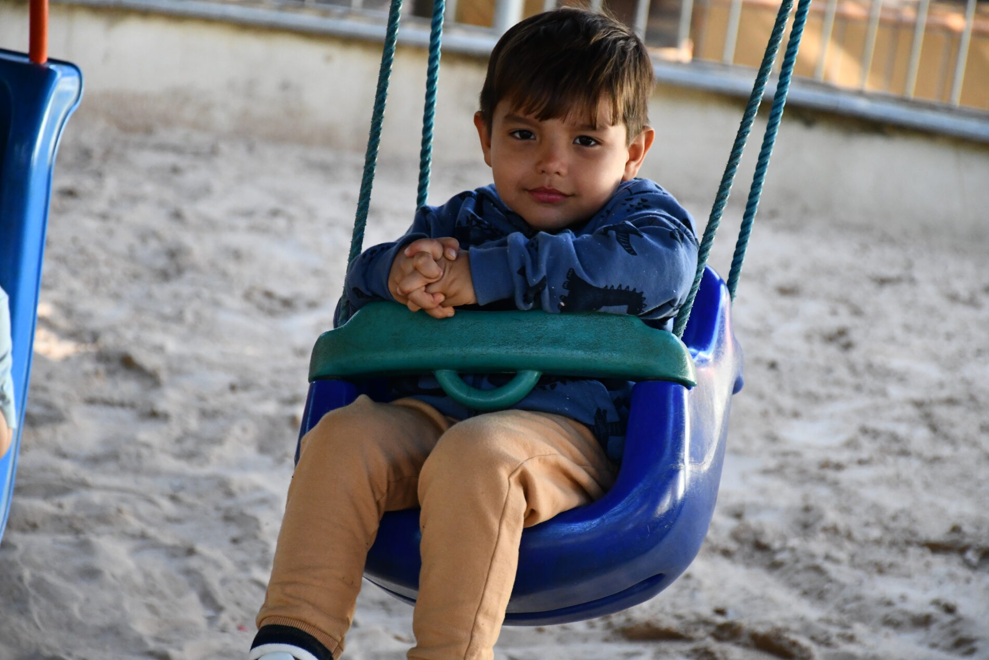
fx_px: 4149
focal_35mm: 151
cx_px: 494
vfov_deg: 9.1
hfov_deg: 13.6
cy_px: 330
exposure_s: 1/250
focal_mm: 100
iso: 2500
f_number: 5.6
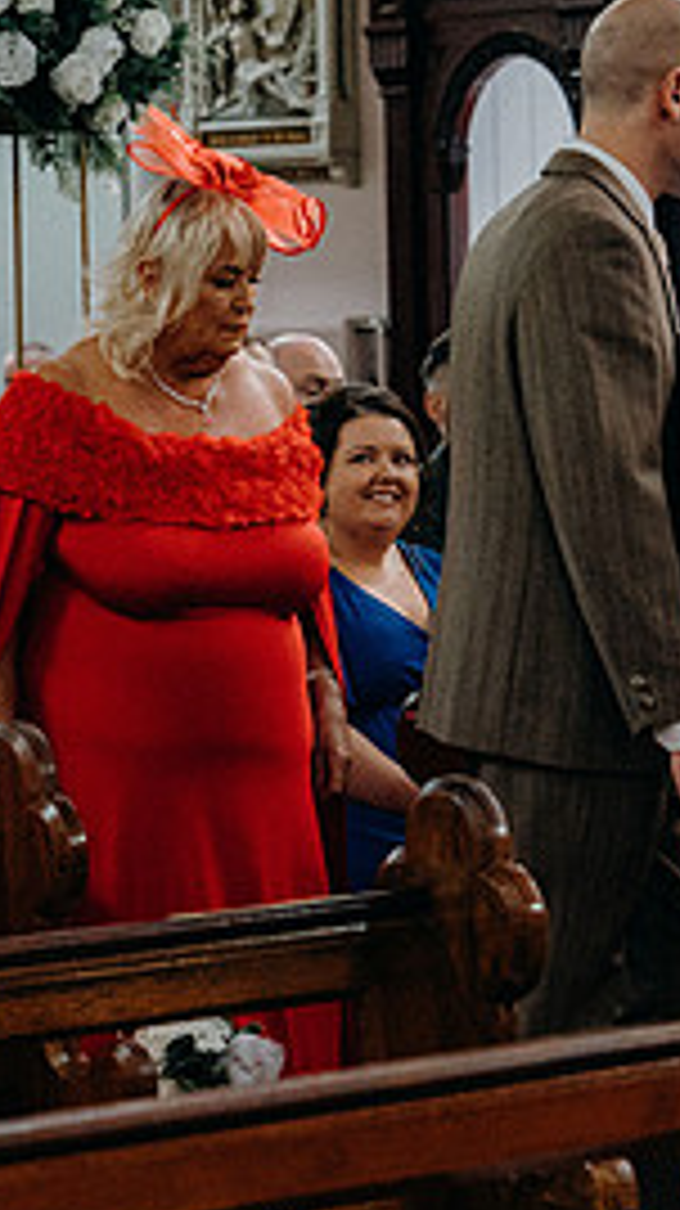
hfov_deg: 8.6
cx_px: 162
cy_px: 560
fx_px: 4495
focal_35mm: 140
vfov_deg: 15.3
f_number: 3.5
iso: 5000
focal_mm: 62
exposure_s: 1/200
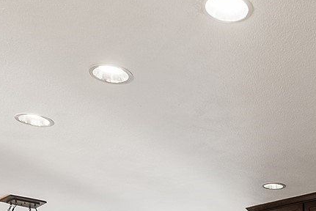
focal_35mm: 59
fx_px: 518
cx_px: 313
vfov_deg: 19.1
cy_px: 347
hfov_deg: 31.5
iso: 320
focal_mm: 10
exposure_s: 1/8
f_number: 5.6
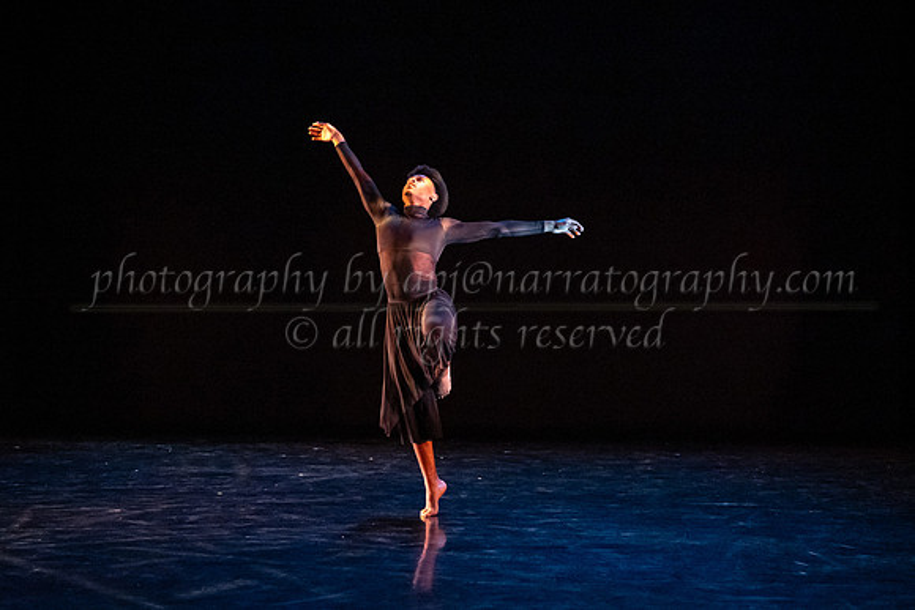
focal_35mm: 50
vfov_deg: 27.1
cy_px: 302
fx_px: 1267
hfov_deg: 39.6
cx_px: 543
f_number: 2.8
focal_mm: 37
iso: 6400
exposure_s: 1/250
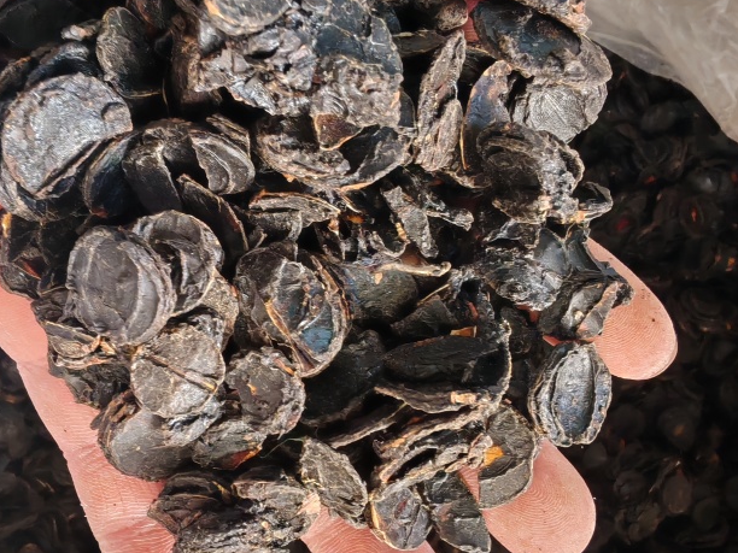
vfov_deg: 41.7
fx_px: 725
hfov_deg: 53.6
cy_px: 305
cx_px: 301
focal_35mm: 34
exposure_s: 1/33
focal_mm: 1.96
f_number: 2.2
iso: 100
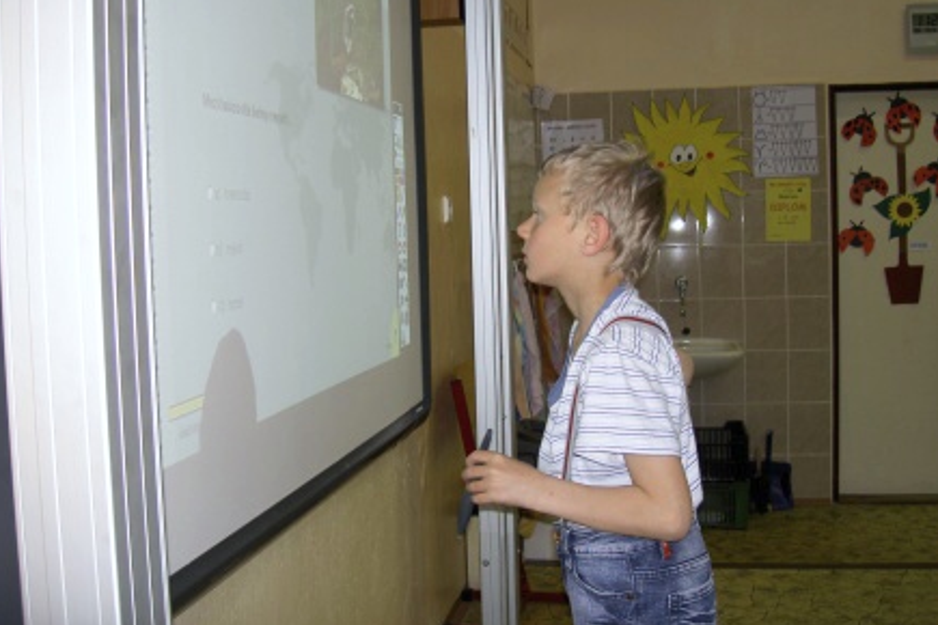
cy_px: 276
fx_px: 1094
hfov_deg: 46.4
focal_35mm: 42
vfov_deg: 31.9
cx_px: 455
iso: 100
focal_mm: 8
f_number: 2.8
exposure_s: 1/60
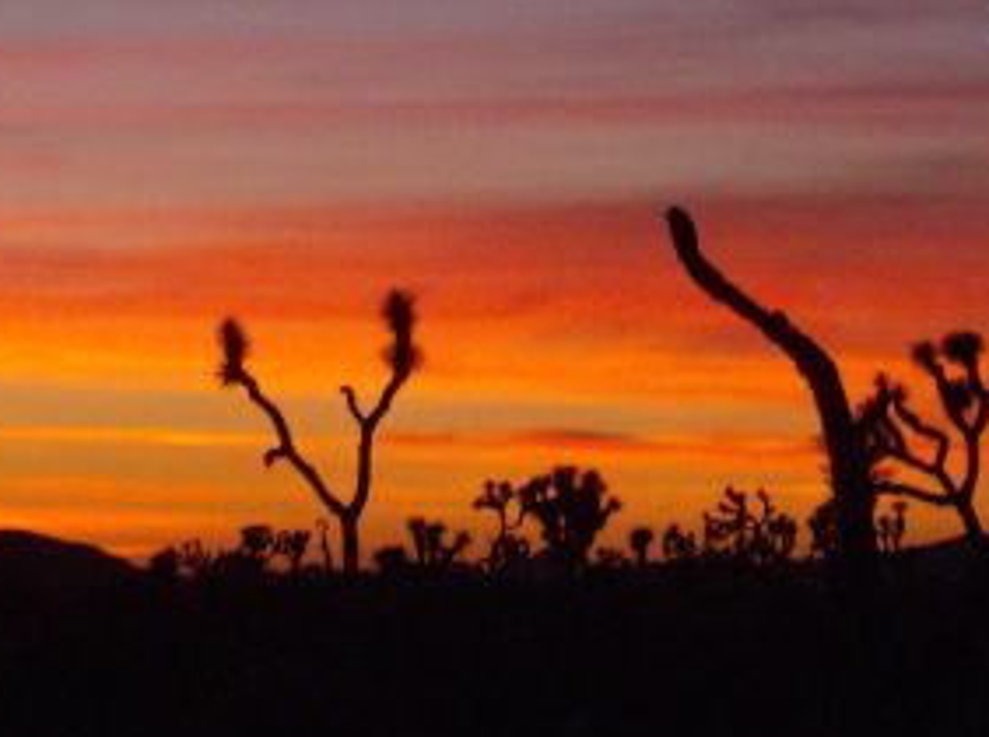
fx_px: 5500
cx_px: 340
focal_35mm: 193
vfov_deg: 7.6
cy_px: 47
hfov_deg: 10.3
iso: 200
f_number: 4.2
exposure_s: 1/56.2
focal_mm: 14.1
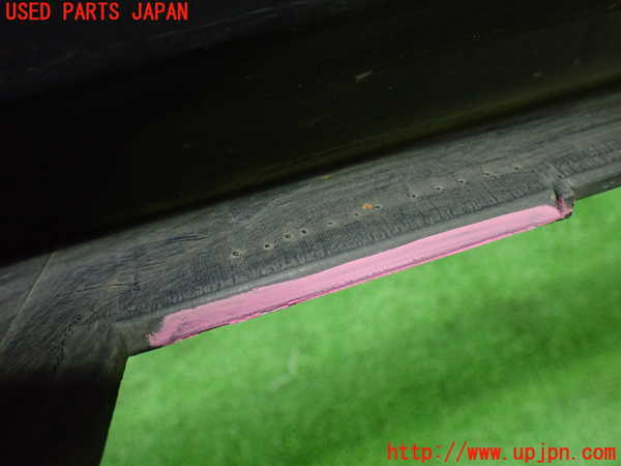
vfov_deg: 46.8
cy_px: 233
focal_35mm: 30
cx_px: 310
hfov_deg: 60.0
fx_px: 538
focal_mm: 5.4
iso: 800
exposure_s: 1/50
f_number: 2.3
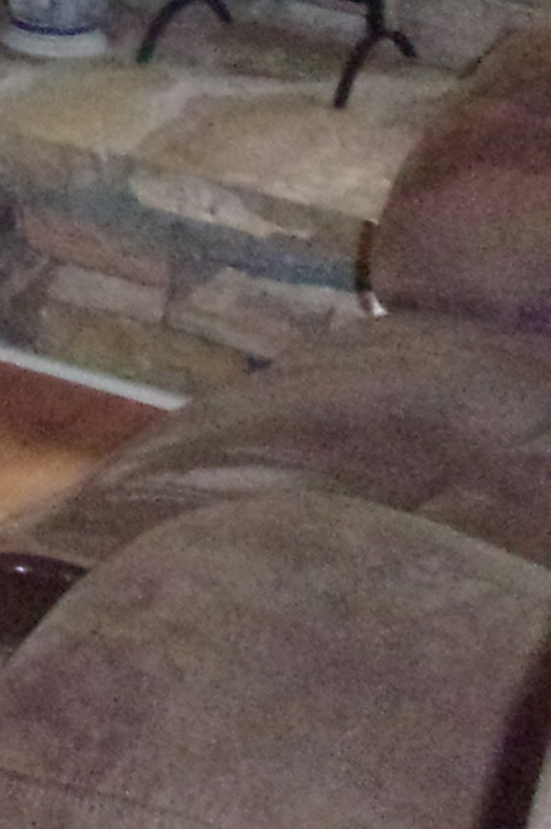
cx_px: -849
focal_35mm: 152
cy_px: -639
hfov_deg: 8.2
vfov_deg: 12.4
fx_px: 3494
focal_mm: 5.1
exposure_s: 1/34
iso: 800
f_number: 3.9
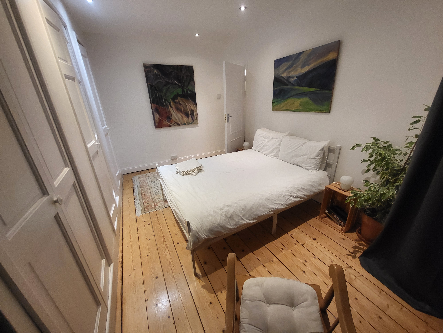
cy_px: 166
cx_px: 222
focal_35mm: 13
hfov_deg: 106.2
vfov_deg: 89.9
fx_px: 166
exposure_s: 1/50
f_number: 2.2
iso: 320
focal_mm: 1.74
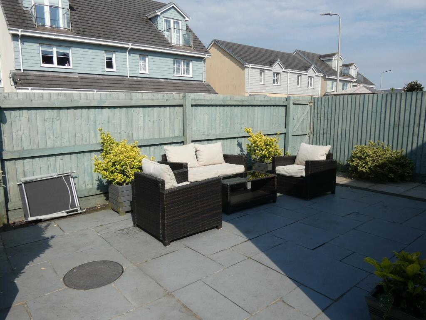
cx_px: 213
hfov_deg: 67.3
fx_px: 320
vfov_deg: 53.1
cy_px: 160
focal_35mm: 26
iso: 80
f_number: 4
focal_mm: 4.6
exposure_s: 1/1000
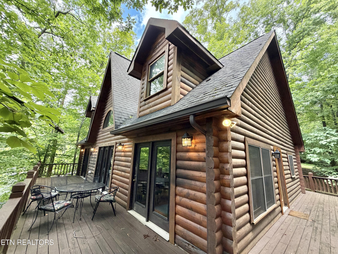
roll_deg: -1.6
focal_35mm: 14
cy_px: 127
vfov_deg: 85.7
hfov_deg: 102.1
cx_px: 169
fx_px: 137
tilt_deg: +13.2
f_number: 2.2
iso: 200
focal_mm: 2.22
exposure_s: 1/121
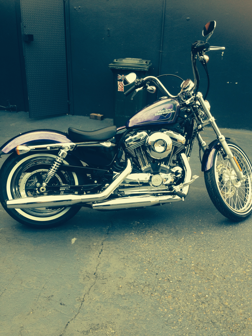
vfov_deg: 55.4
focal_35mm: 33
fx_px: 320
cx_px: 126
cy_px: 168
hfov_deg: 42.9
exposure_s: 1/40
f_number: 2.4
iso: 50
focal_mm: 4.12
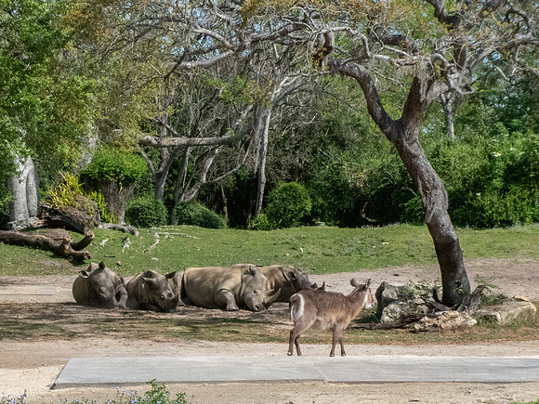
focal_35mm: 98
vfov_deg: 15.0
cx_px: 207
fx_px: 1531
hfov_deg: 19.9
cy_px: 296
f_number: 4.1
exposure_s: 1/1000
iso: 125
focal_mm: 9.6
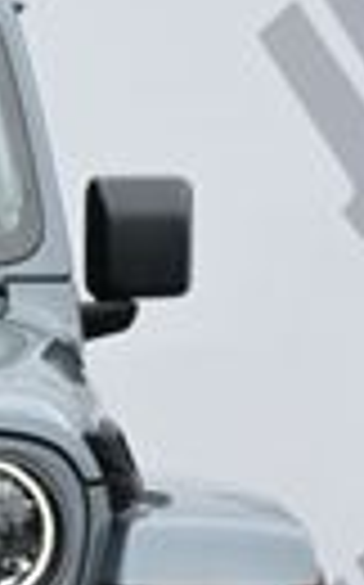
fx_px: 3937
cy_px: 637
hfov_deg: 5.2
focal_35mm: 248
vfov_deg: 8.4
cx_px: -409
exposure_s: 1/250
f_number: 5.6
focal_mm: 33
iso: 200
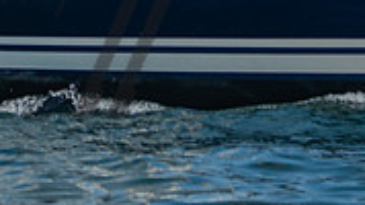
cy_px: -167
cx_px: -14
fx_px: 9143
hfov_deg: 2.3
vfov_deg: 1.3
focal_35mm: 945
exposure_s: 1/500
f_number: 5.6
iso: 100
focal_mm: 185
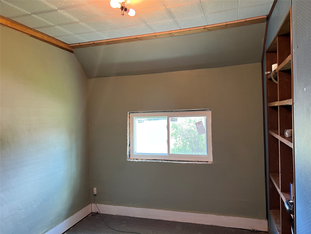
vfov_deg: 53.1
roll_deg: +1.9
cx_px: 156
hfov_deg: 67.3
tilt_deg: -0.2
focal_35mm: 26
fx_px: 234
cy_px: 117
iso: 100
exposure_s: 1/60
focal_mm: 5.7
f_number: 1.5
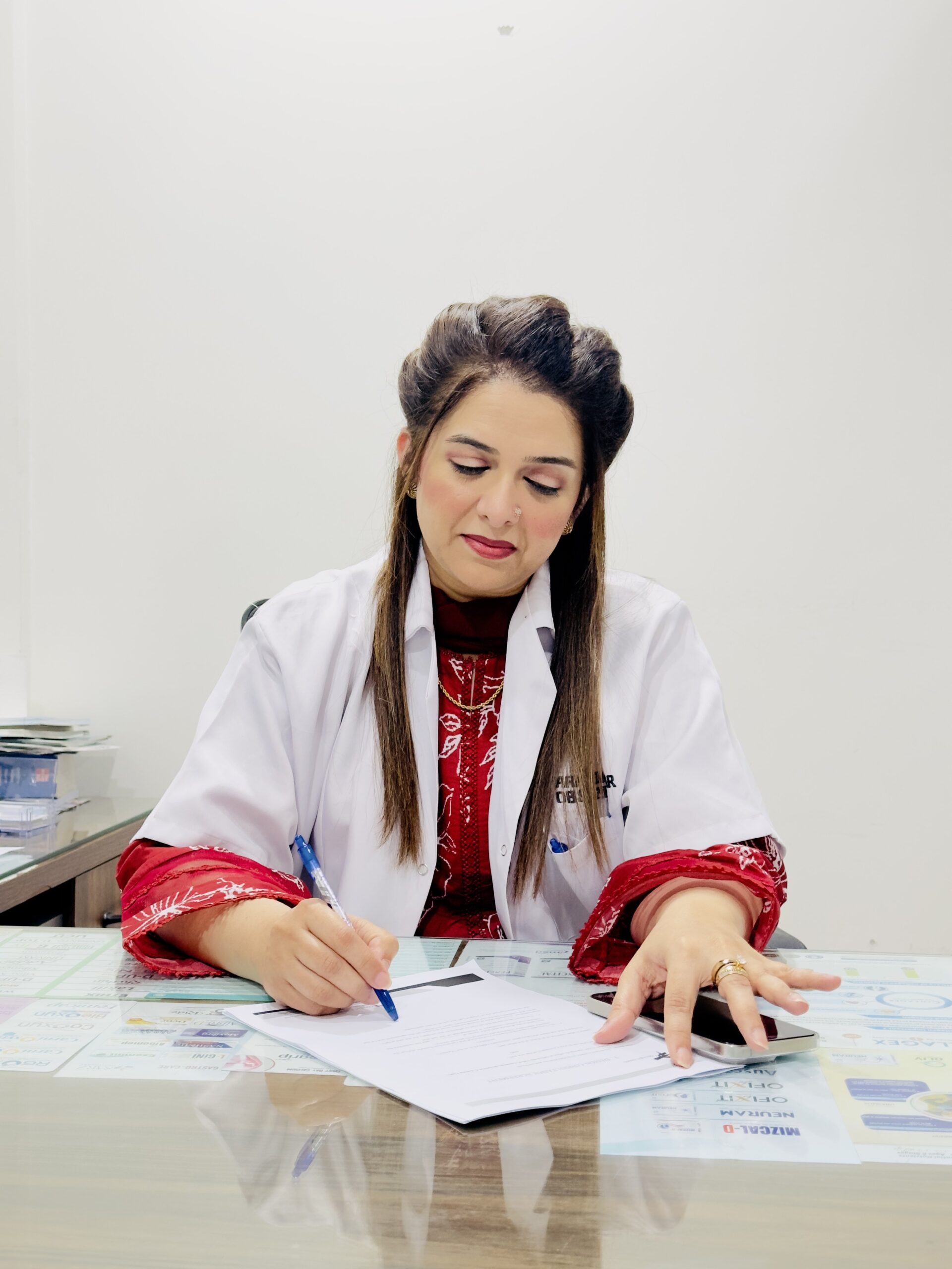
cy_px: 634
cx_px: 476
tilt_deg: -2.0
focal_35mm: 48
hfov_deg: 30.3
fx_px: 1760
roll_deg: -0.9
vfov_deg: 39.7
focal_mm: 6.86
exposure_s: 1/51
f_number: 1.78
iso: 250
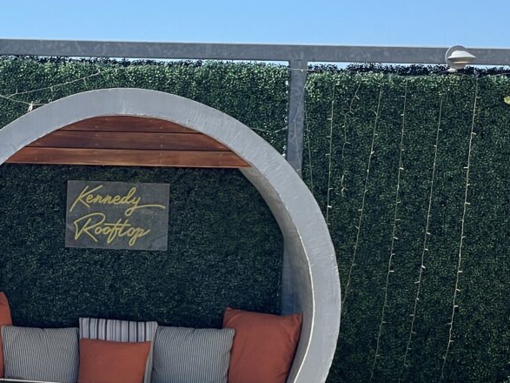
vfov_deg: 10.8
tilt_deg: -3.5
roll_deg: -1.6
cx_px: -36
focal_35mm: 136
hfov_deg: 14.2
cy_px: 401
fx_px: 2003
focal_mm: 6
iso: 25
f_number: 2
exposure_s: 1/1546
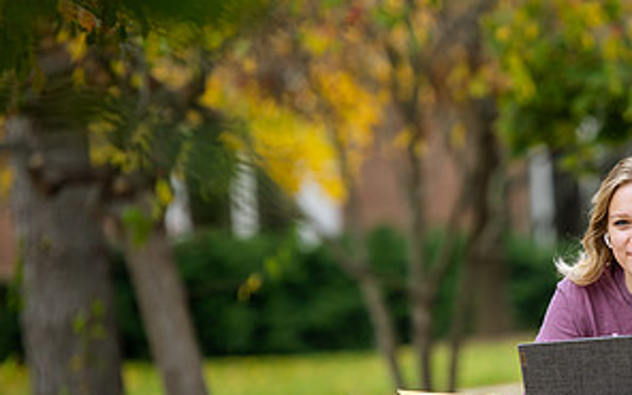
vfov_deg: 3.5
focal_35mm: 370
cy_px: 294
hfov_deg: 5.7
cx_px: 617
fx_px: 6373
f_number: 3.2
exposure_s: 1/400
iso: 160
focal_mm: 185
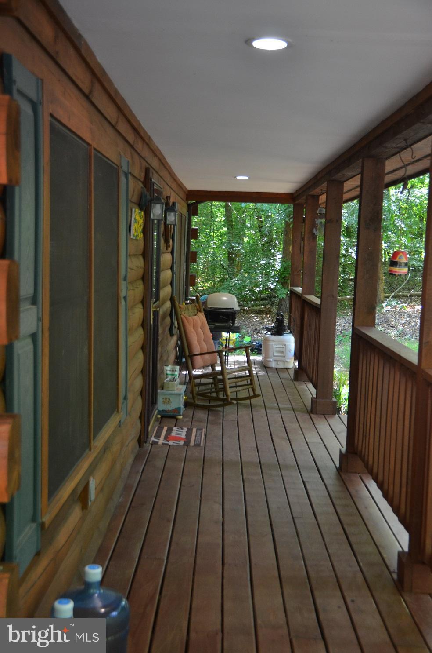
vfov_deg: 41.2
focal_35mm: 48
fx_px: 868
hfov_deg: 28.0
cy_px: 326
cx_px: 216
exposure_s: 1/60
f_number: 4
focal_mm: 32
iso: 720
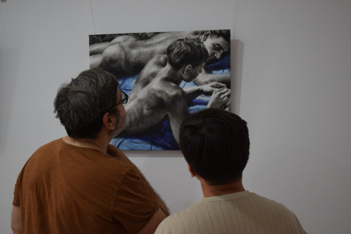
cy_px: 117
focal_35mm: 57
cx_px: 176
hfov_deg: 35.0
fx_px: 556
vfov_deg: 23.8
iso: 1250
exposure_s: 1/60
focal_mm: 38
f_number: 4.8
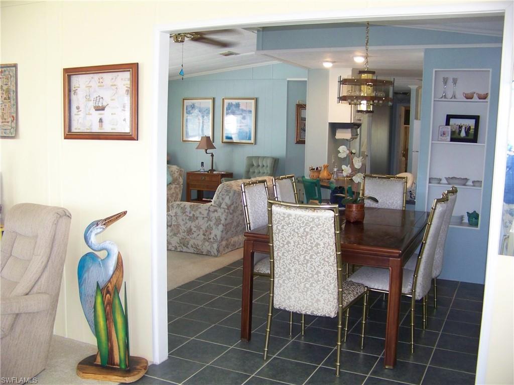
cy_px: 192
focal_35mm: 36
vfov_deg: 39.7
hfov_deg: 51.4
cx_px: 257
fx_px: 535
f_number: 2.8
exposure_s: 1/30
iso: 160
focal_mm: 5.85
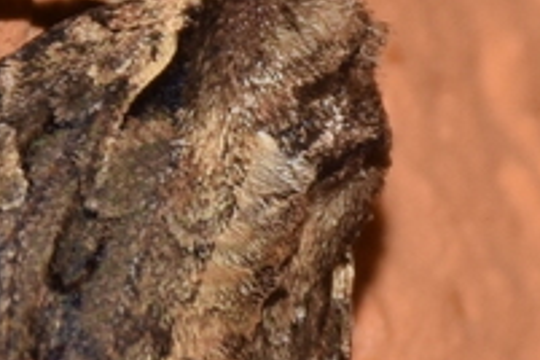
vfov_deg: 1.4
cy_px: 355
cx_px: 152
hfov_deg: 2.1
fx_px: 15074
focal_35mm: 1005
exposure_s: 1/160
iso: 100
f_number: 13
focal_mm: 140
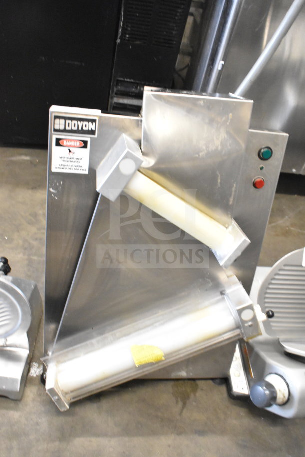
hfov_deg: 40.0
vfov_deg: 57.2
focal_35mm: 33
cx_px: 152
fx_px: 419
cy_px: 228
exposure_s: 1/80
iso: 6400
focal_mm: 22
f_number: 4.5
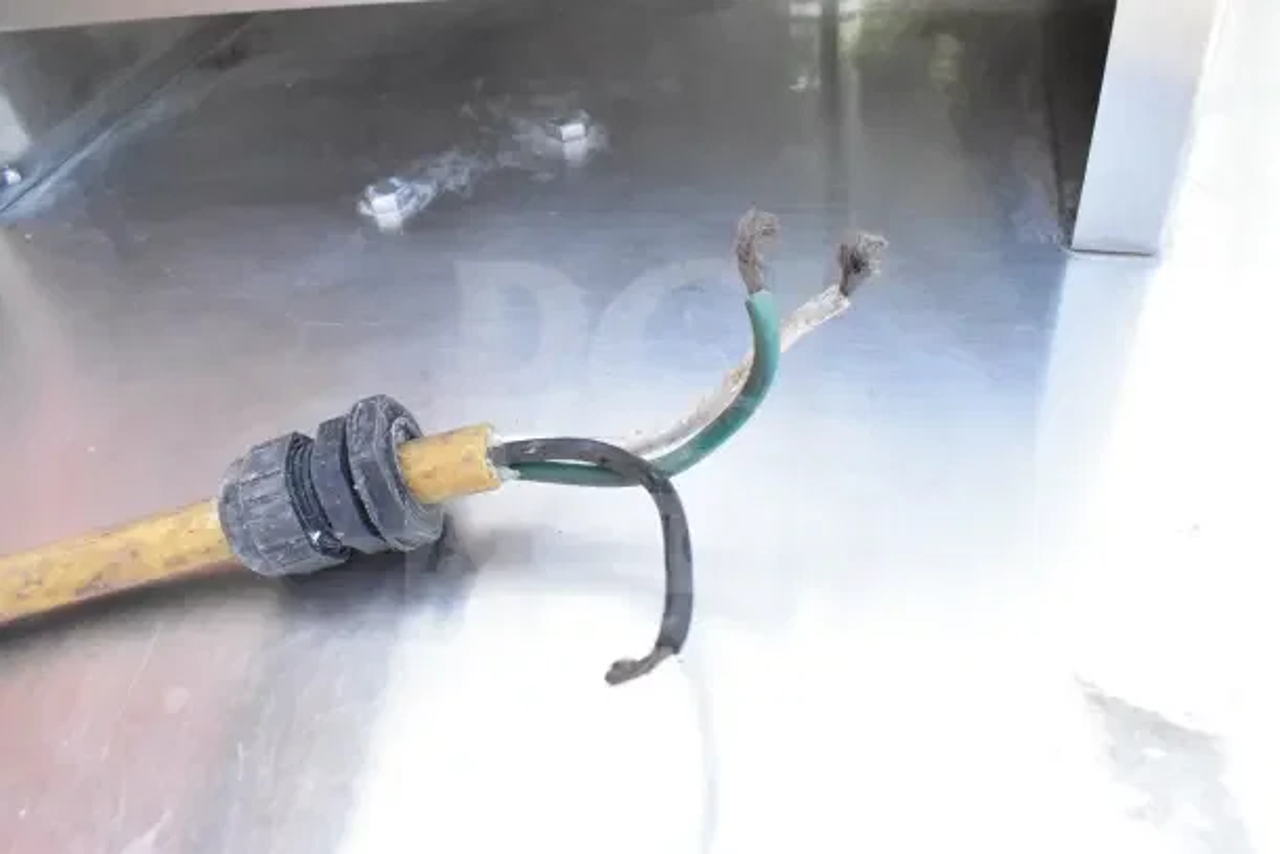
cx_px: 640
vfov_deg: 48.0
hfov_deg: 67.4
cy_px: 427
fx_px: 960
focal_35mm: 27
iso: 6400
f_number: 11
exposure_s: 1/500
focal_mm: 18
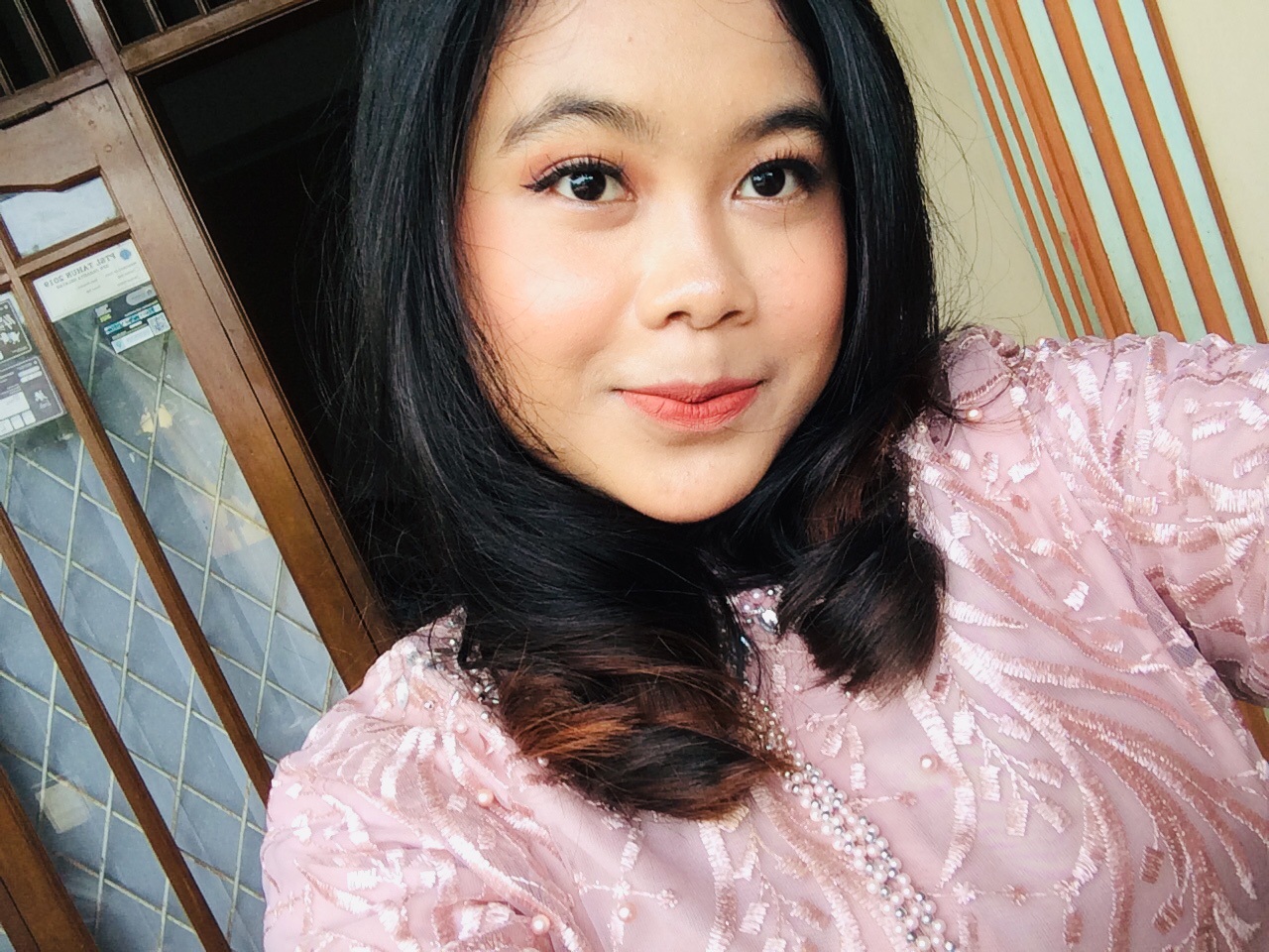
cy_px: 476
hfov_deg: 58.4
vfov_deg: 45.4
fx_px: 1136
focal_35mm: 31
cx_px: 634
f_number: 2.4
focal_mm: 2.15
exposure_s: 1/120
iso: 50
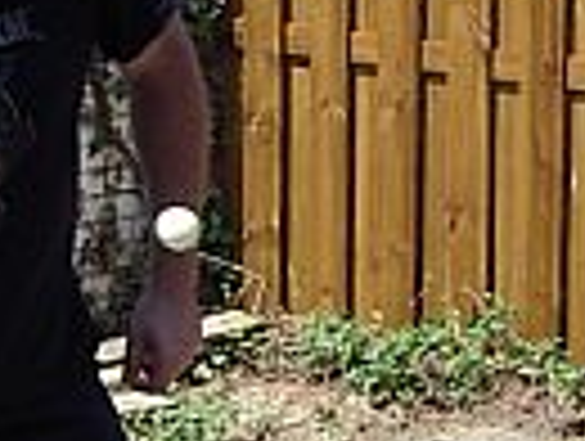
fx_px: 3166
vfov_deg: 7.9
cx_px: 540
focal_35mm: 187
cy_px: 436
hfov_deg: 10.5
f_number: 4.8
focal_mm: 5.8
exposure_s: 1/250
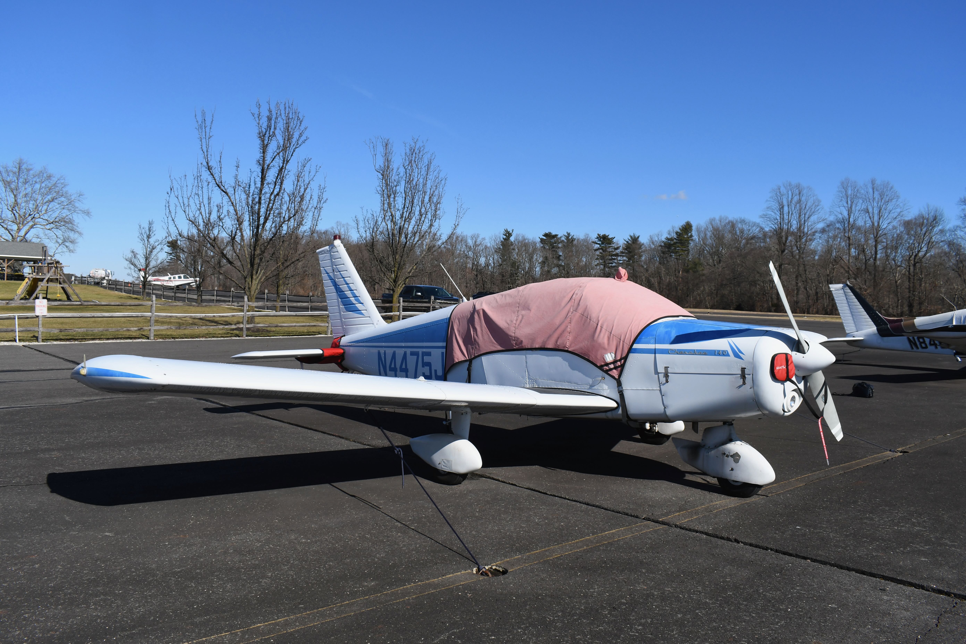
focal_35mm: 30
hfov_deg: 61.9
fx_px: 805
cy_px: 322
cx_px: 483
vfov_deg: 43.6
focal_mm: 20
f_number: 9
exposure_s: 1/1000
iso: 250
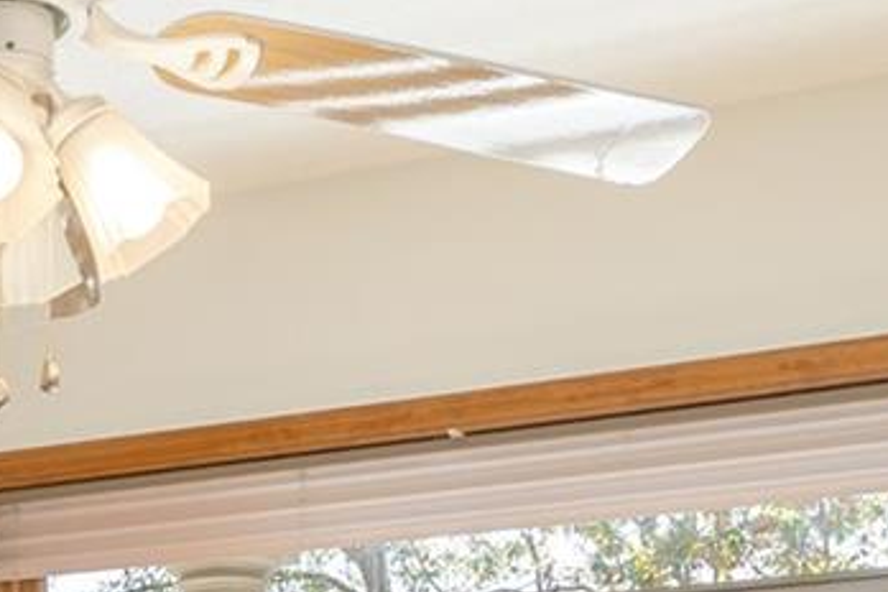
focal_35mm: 100
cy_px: 1087
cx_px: -263
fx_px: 2466
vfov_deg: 12.4
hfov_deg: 18.9
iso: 320
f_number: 7.1
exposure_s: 1/60
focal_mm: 17
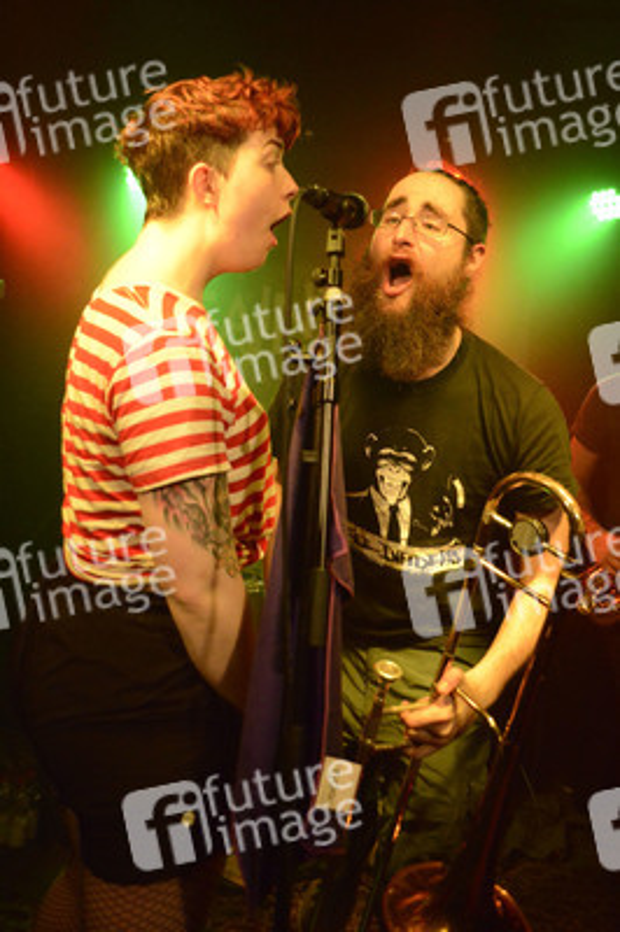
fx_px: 750
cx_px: 310
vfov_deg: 63.7
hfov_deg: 44.9
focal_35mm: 29
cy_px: 466
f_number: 4.5
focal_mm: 29
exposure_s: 1/320
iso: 8063
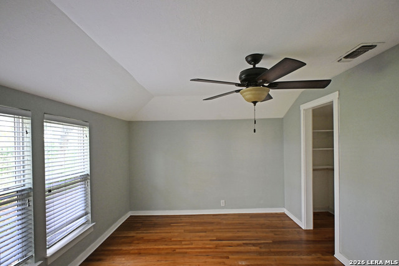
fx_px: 199
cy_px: 133
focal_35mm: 18
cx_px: 200
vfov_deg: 67.3
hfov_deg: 90.0
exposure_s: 1/20
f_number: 3.5
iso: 560
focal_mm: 12
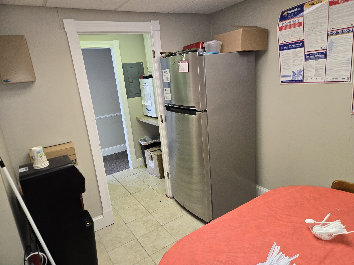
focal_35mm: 23
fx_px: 235
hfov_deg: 73.9
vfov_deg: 58.9
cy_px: 132
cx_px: 177
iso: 125
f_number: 1.8
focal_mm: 5.4
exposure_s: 1/60
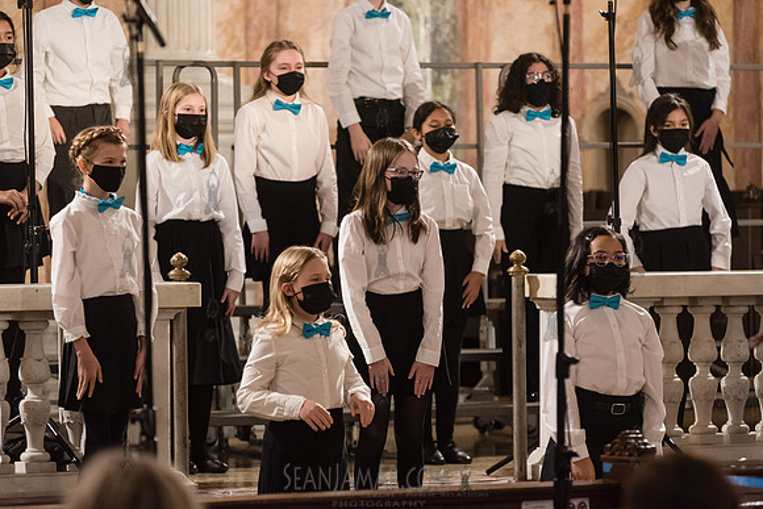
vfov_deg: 7.4
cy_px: 254
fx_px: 3922
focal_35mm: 185
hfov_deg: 11.1
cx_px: 382
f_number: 5
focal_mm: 185
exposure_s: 1/125
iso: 4000
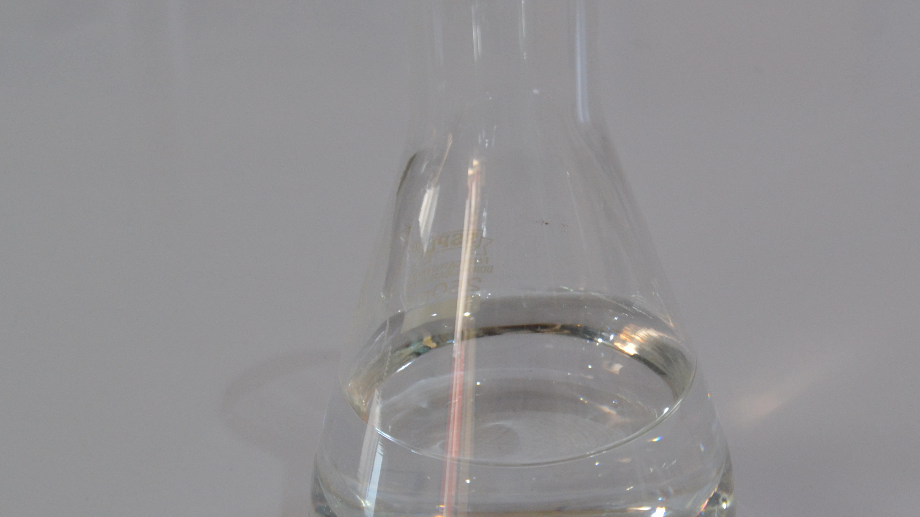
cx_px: 537
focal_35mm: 125
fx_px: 3043
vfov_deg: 9.7
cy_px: 328
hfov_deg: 17.2
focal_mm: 55
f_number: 5.6
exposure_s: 1/60
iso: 900
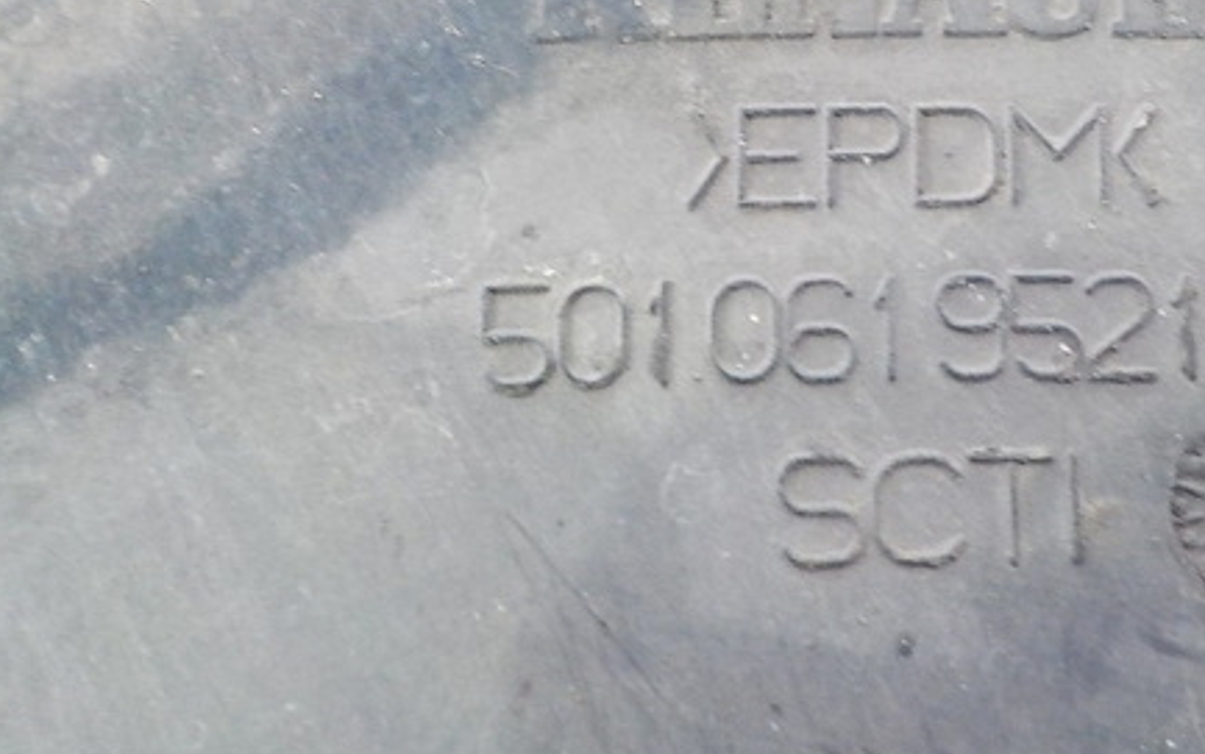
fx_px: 1544
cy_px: 145
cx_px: 810
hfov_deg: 42.0
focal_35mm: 47
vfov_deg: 26.9
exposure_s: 1/10
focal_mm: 4.1
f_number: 3.3
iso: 400
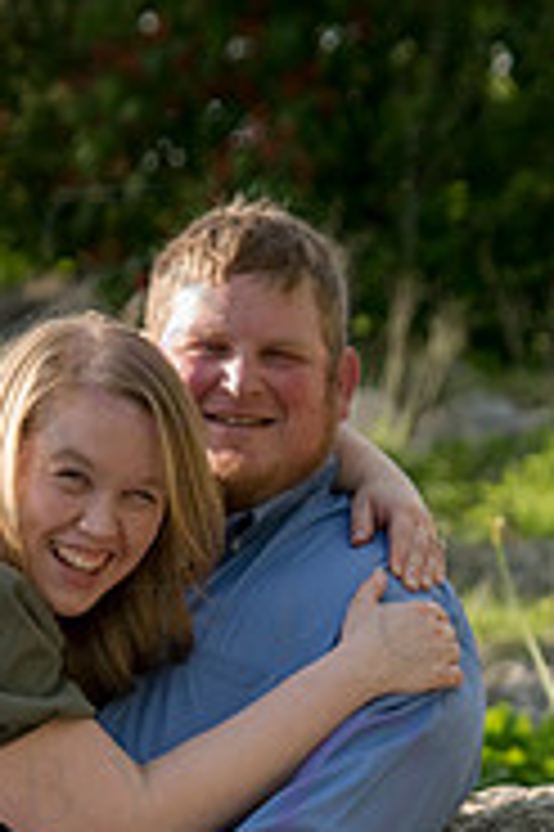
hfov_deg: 5.6
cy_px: 783
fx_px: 5619
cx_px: 158
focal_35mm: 243
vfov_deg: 8.4
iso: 800
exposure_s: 1/800
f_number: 5.6
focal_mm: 100
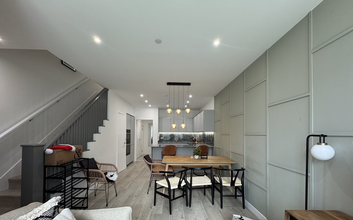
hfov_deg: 101.5
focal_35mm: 15
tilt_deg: +0.7
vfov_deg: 74.0
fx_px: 144
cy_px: 132
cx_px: 176
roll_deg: -0.4
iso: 160
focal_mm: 2.22
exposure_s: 1/100
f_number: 2.2
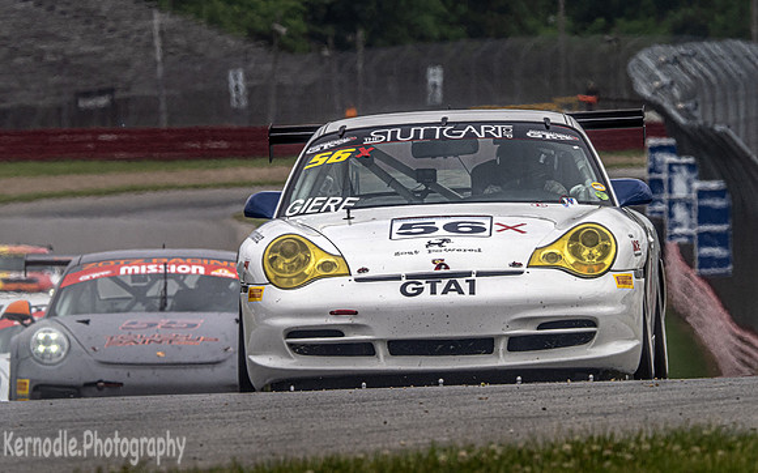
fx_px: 18409
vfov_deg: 1.5
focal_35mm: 891
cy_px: 189
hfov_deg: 2.4
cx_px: 379
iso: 320
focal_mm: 420
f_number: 13
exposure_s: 1/320
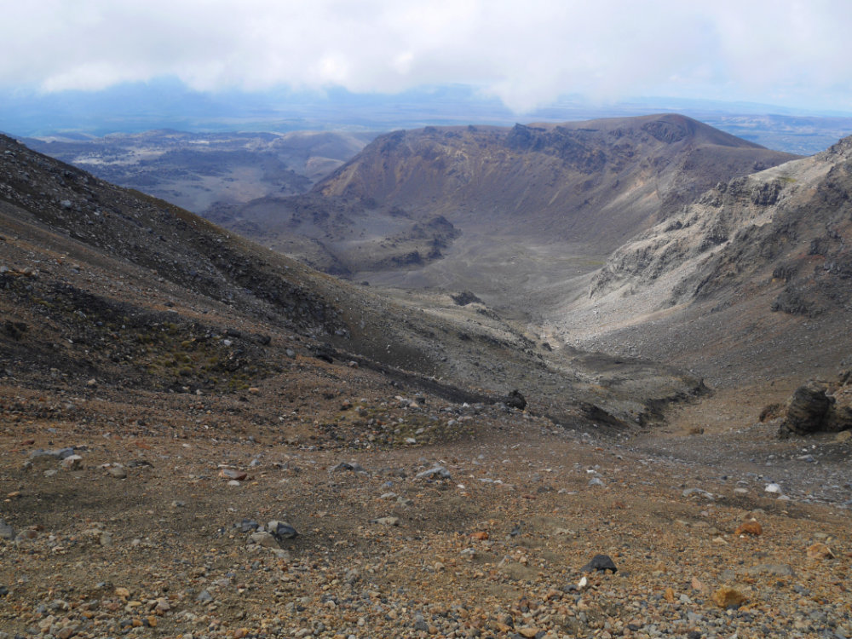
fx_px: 591
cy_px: 320
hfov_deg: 71.6
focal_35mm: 24
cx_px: 426
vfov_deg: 56.8
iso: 200
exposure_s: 1/400
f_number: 7.1
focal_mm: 12
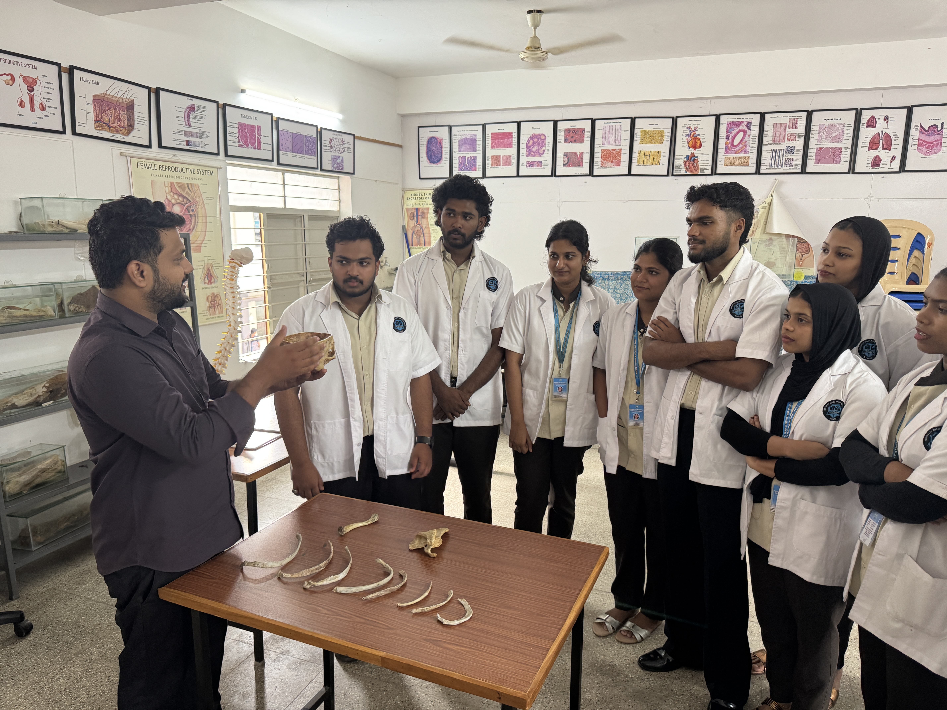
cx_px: 474
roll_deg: -0.5
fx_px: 657
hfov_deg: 71.6
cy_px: 355
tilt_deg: -11.7
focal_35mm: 24
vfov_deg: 56.8
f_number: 1.78
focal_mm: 6.76
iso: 250
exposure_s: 1/50
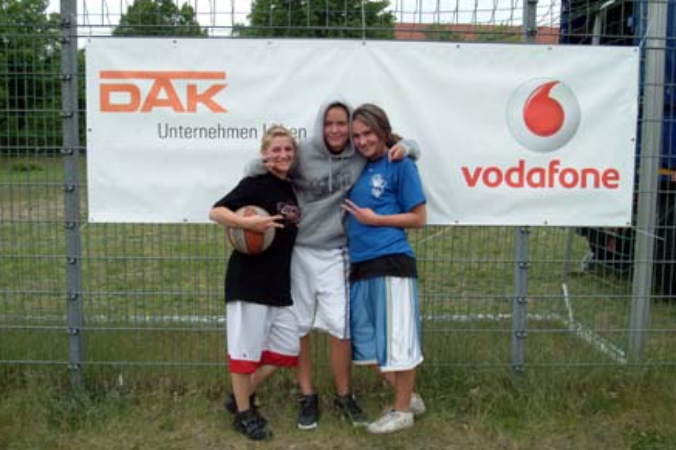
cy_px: 221
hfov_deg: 53.8
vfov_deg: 37.3
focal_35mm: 36
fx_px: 667
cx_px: 331
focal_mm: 23
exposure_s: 1/250
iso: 400
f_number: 8
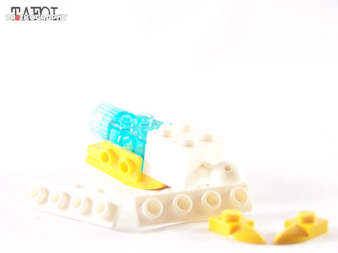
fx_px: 732
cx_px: 169
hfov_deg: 26.0
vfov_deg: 19.6
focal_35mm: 75
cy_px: 126
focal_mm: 12.4
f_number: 3.2
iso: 400
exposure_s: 1/45
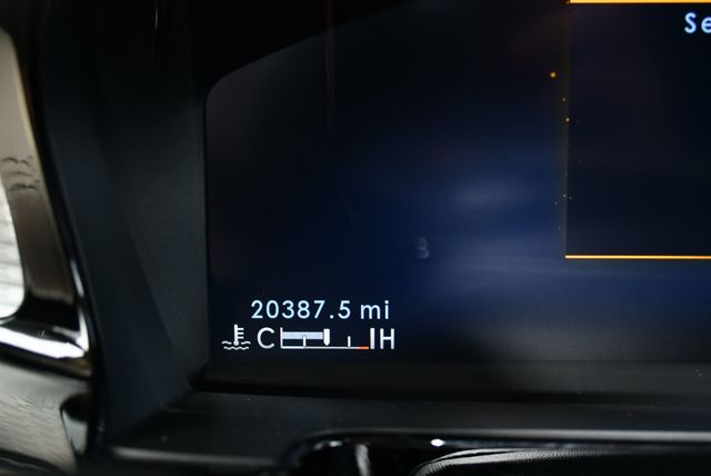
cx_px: 356
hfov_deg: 31.4
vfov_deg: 21.3
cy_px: 238
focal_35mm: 64
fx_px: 1265
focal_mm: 32
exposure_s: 1/80
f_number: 4.8
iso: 400
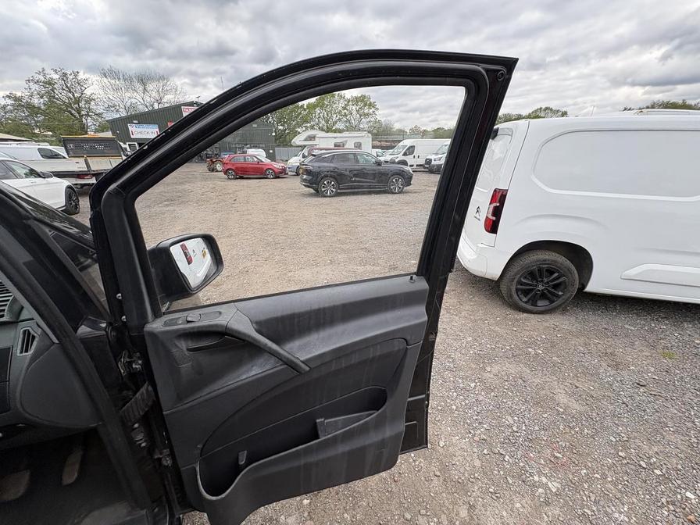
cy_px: 262
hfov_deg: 102.1
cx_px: 350
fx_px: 283
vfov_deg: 85.7
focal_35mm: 14
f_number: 2.2
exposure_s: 1/370
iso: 40
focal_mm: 2.22
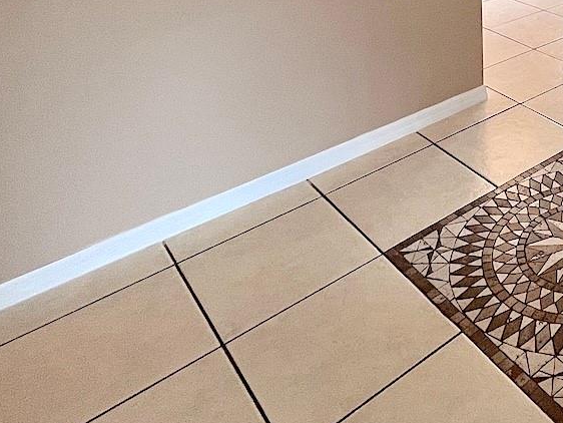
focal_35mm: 37
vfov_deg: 29.7
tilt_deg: -6.7
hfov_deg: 38.9
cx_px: 651
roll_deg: +0.0
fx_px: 602
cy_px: -147
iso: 100
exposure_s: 1/120
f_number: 1.8
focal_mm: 1.57
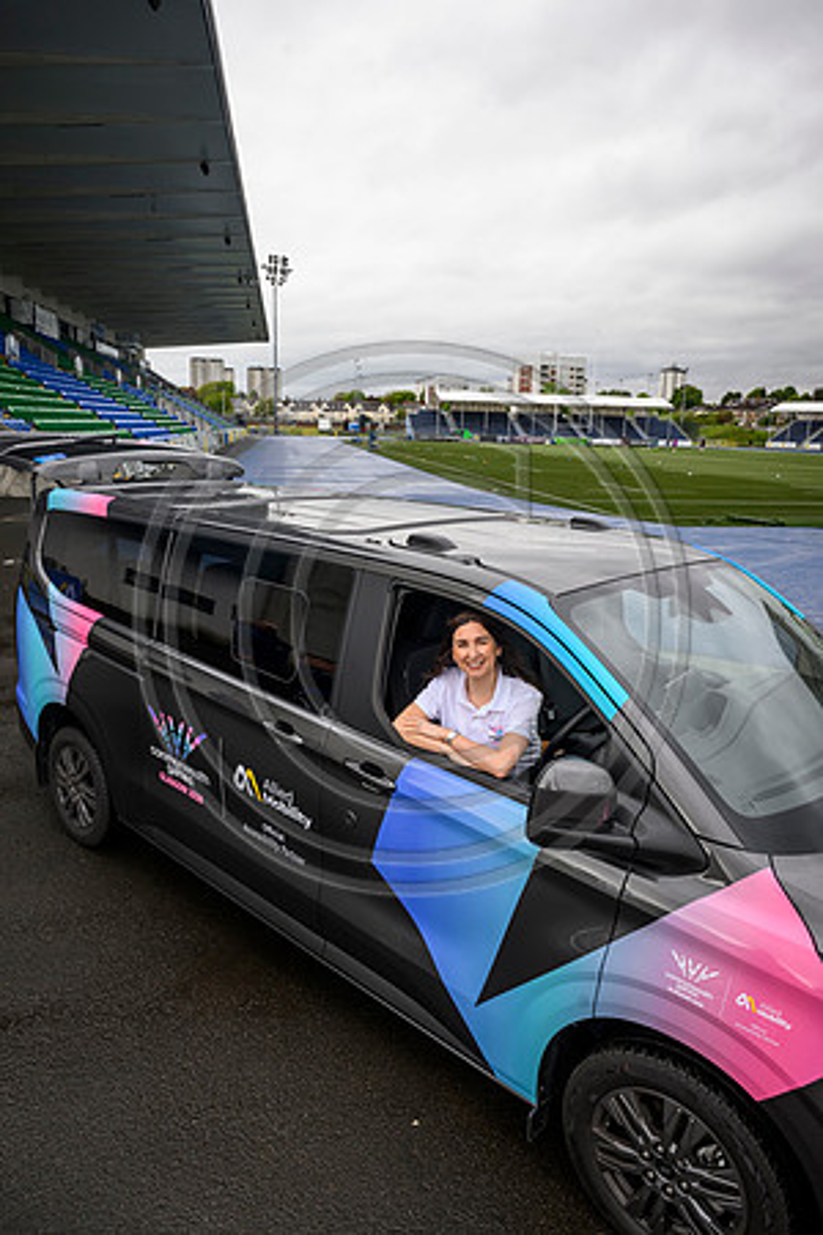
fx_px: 823
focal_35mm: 24
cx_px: 412
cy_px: 618
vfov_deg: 73.7
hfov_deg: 53.1
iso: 500
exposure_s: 1/200
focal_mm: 24
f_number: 7.1
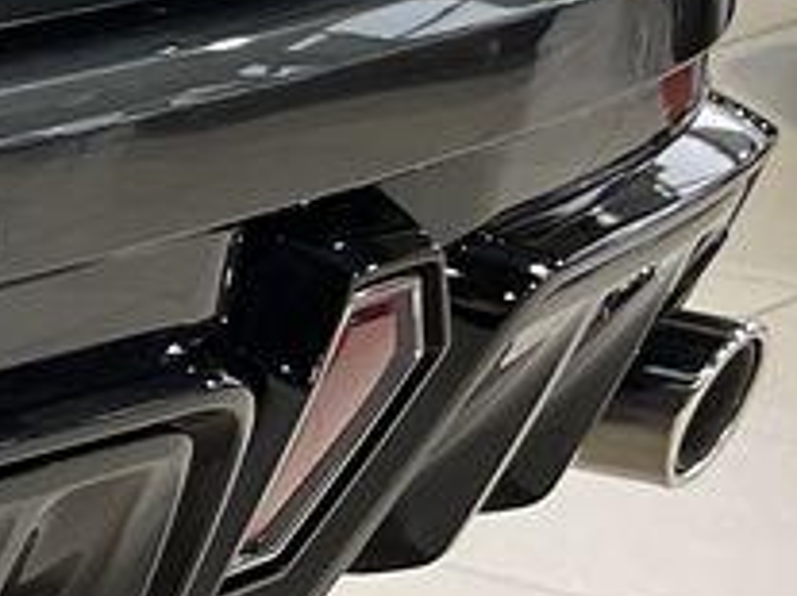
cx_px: -1498
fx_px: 4004
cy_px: -381
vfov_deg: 8.3
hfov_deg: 9.3
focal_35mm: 174
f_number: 1.6
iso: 80
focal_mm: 5.1
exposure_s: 1/100
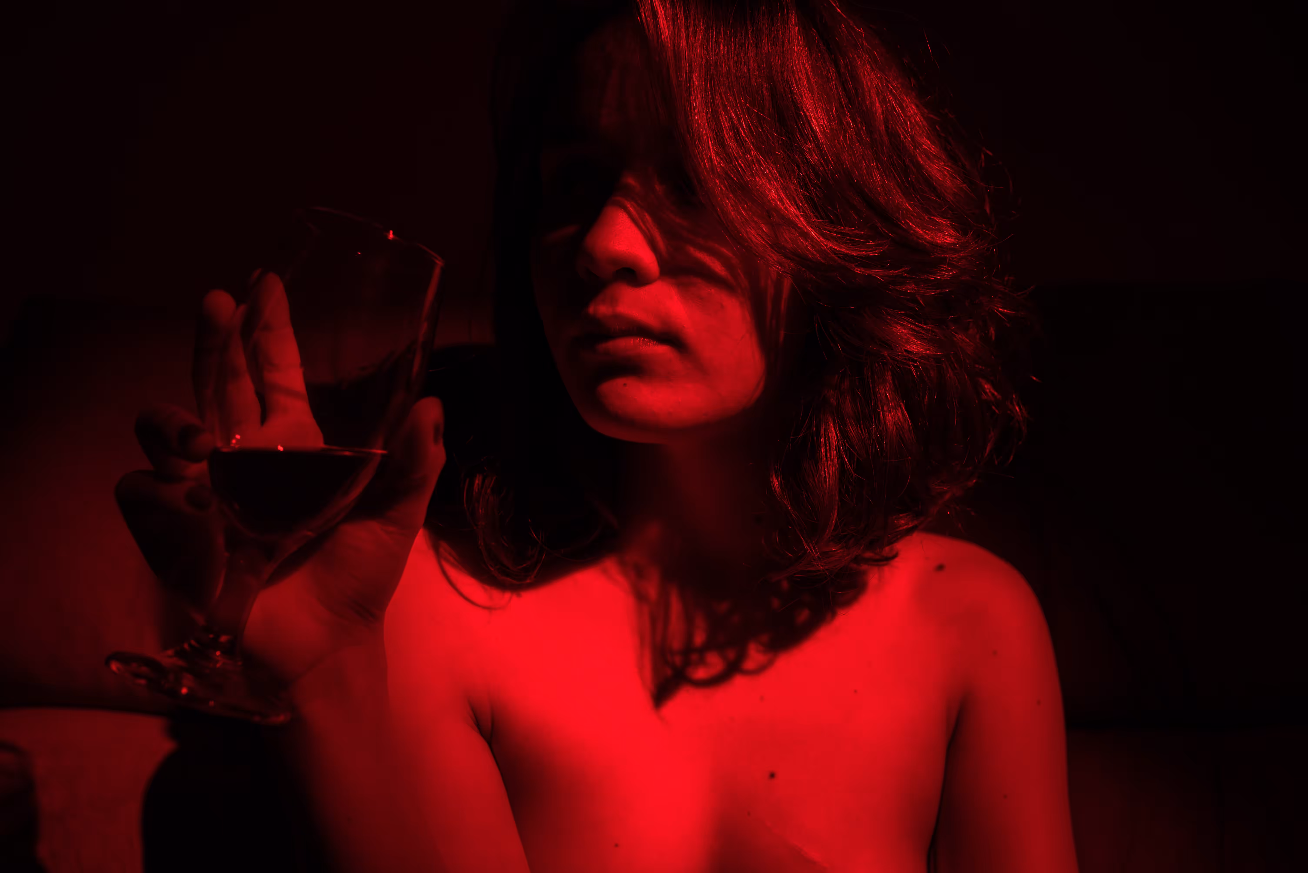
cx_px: 654
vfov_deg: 37.9
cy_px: 436
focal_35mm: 35
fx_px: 1272
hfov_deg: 54.4
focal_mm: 35
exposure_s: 1/200
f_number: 4
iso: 100
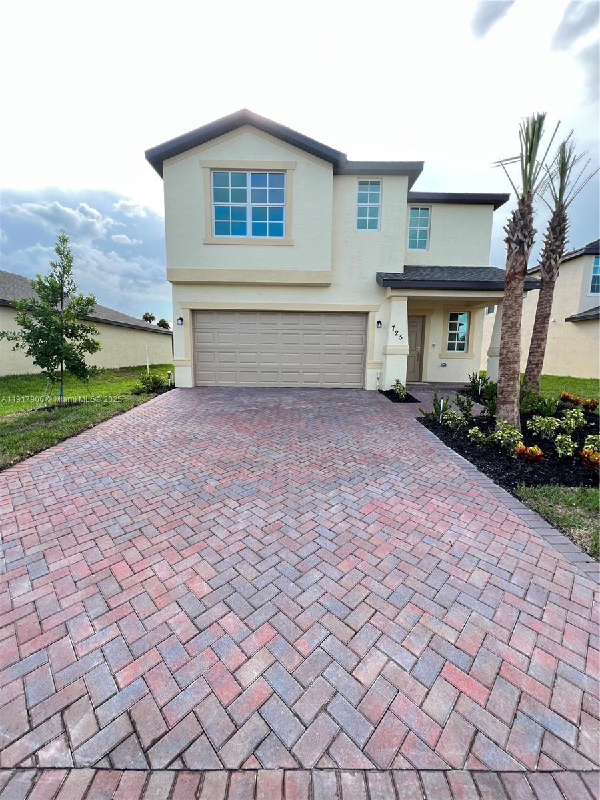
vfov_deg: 106.2
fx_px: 300
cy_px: 400
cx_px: 300
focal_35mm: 13
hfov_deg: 89.9
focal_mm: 1.57
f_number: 1.8
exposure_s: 1/160
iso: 32
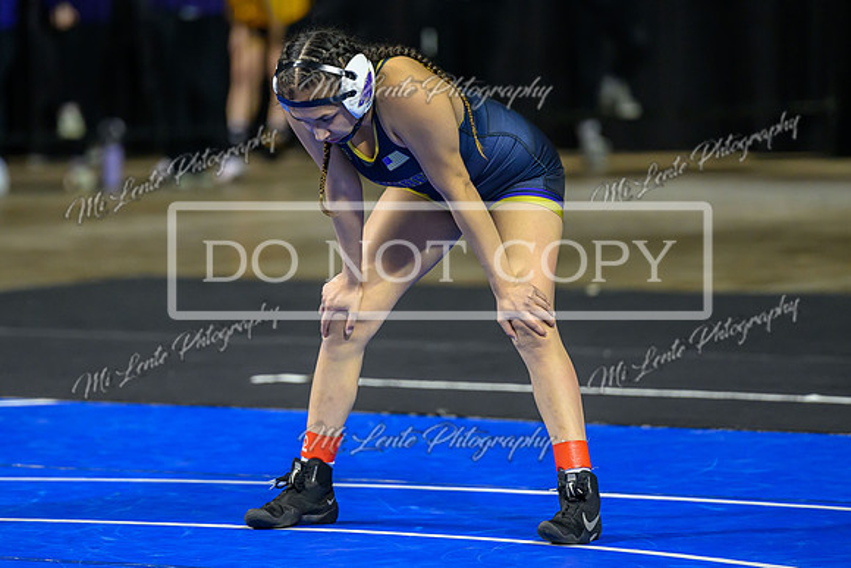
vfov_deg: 4.7
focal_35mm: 294
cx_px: 380
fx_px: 6954
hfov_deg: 7.0
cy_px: 250
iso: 2500
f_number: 2.8
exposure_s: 1/800
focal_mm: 200
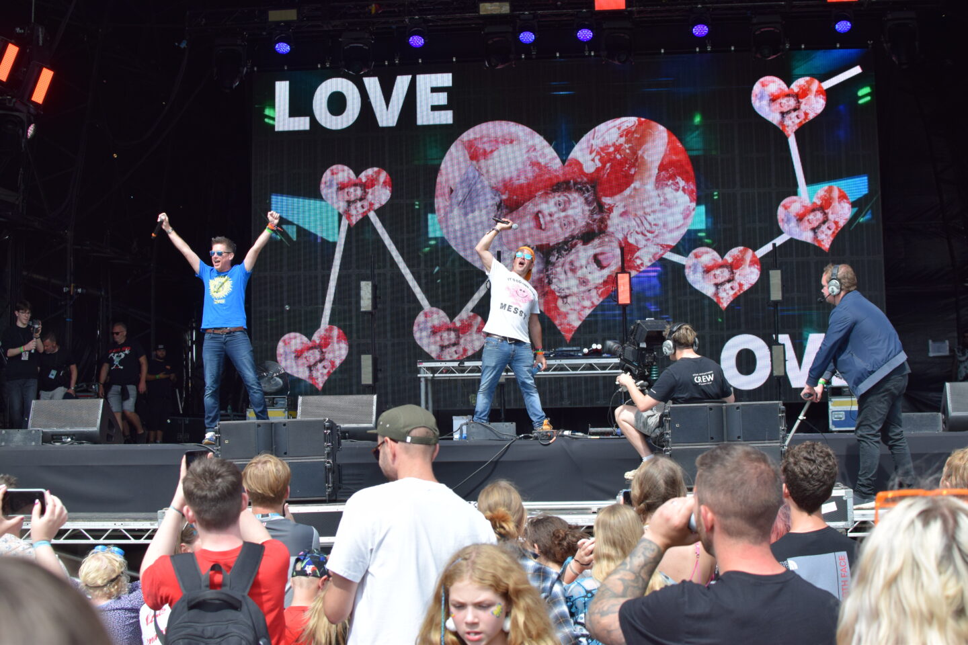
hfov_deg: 37.9
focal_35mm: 52
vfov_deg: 25.8
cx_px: 484
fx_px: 1412
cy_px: 322
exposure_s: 1/1600
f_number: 6.3
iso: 400
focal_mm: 35
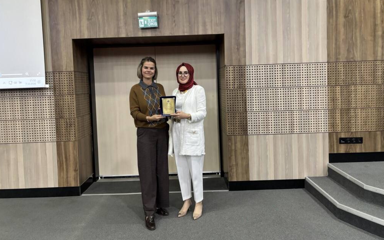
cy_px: 101
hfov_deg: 66.5
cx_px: 193
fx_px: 293
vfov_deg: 44.4
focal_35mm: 28
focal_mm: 5.96
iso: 500
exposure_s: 1/60
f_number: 1.6
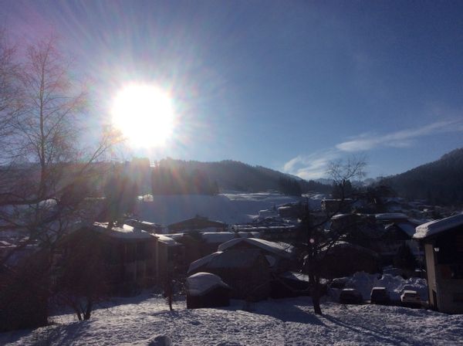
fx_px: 427
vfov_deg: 44.0
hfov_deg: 56.9
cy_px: 173
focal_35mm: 32
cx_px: 232
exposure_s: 1/7194
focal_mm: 3.3
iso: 32
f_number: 2.4
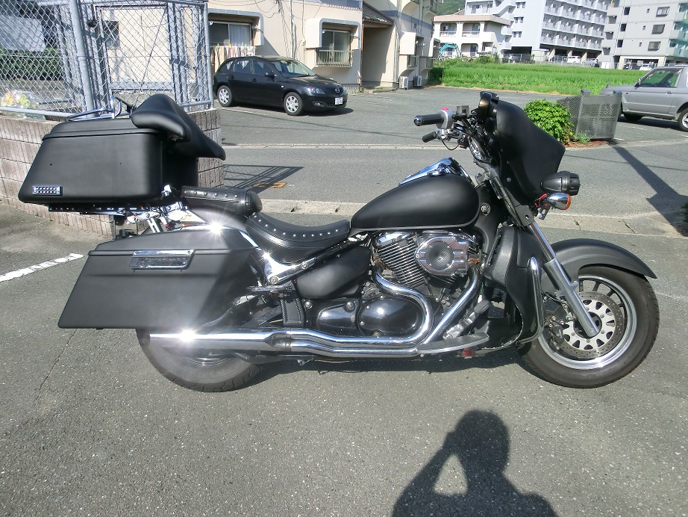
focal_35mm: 24
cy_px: 258
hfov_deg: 71.6
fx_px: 477
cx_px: 344
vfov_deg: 56.8
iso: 80
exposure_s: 1/800
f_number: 3
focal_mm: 4.24
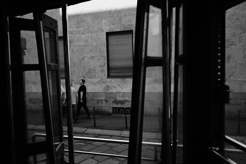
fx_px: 191
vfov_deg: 46.4
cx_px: 123
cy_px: 82
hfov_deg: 65.5
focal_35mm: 28
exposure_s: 1/320
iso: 280
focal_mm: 28
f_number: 5
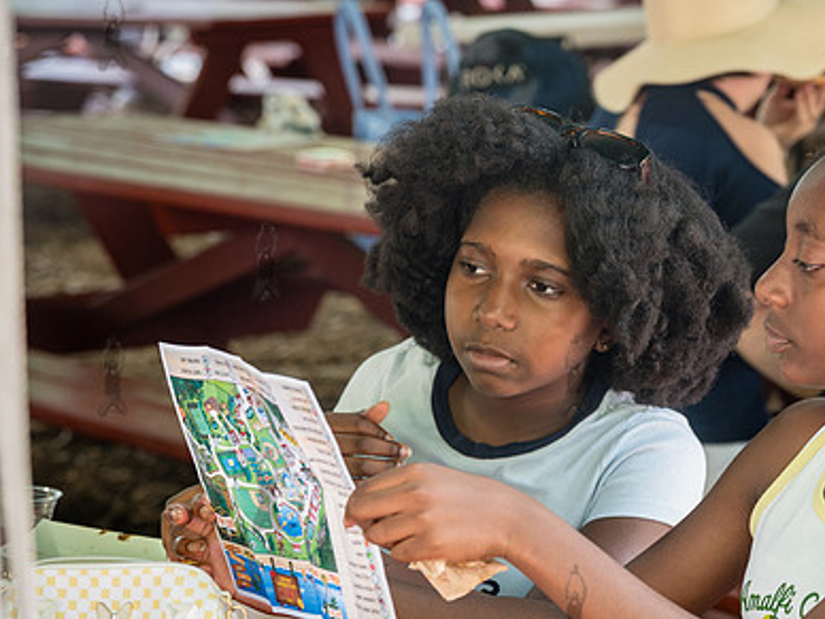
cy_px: 334
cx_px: 564
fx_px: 3503
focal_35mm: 147
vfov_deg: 10.1
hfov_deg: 13.4
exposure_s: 1/50
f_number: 4.5
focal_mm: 81
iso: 640
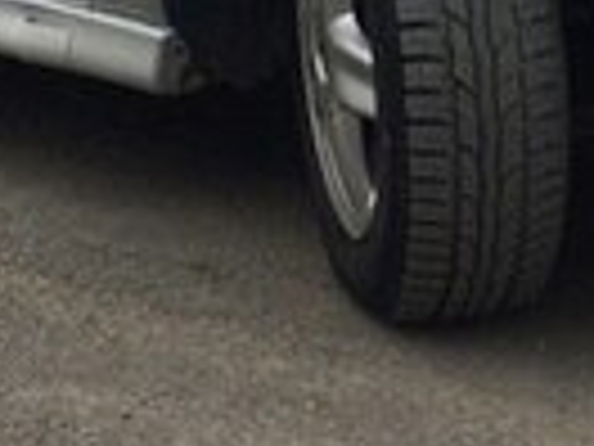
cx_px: 302
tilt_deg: -8.8
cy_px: -336
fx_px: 2488
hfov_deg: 13.6
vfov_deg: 9.7
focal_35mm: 145
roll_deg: -1.8
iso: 32
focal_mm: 4.15
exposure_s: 1/554
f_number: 2.2
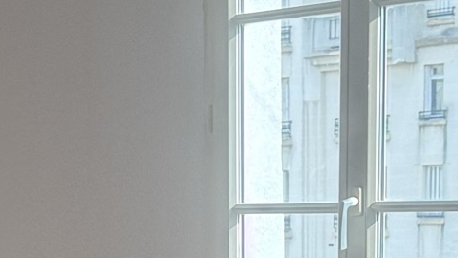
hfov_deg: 14.8
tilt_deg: -13.3
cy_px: 523
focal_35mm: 142
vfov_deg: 8.1
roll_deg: +0.3
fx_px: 1725
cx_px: -27
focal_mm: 6.76
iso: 100
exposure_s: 1/341
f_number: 1.78
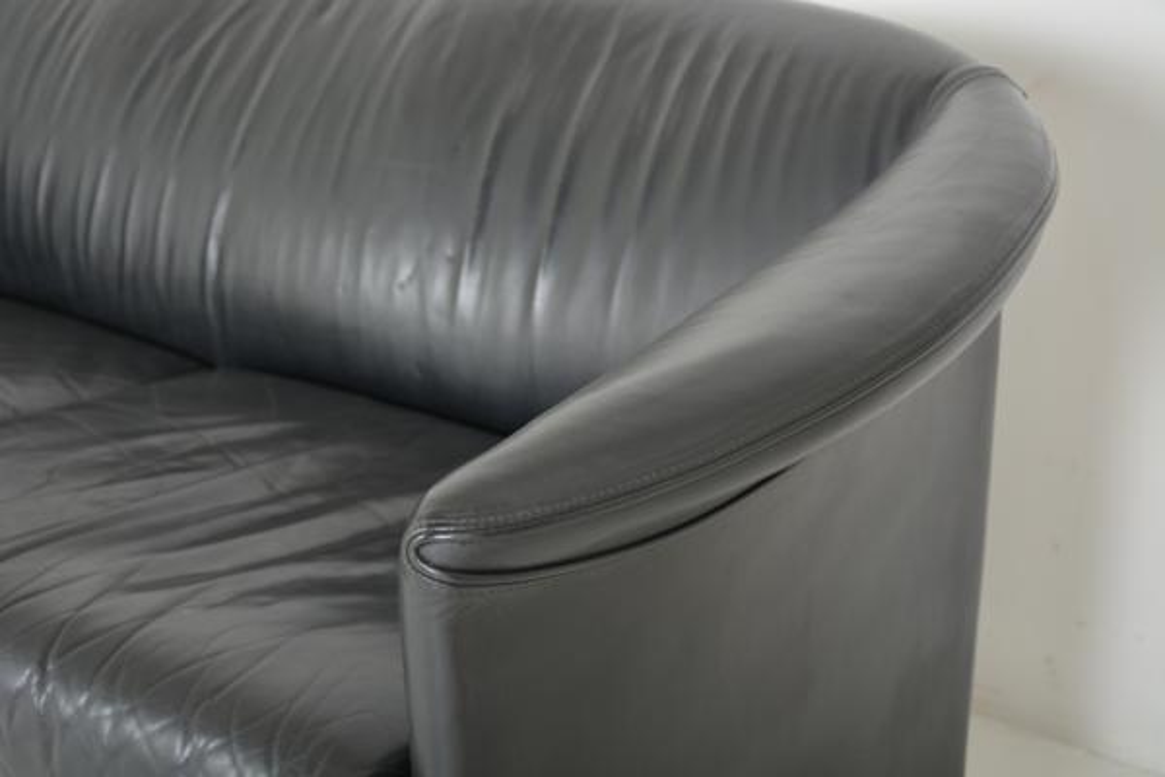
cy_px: 388
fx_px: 1650
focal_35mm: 51
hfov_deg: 38.9
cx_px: 582
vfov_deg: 26.5
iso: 250
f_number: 4.5
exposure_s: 1/160
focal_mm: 34
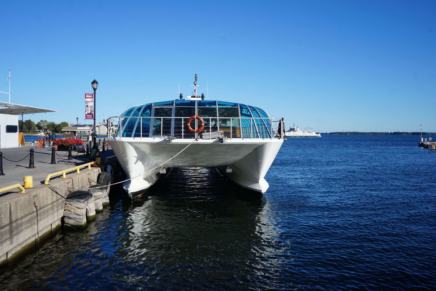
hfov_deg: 60.3
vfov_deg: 42.3
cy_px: 144
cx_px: 219
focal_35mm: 31
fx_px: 375
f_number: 13
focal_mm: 20
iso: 200
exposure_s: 1/320
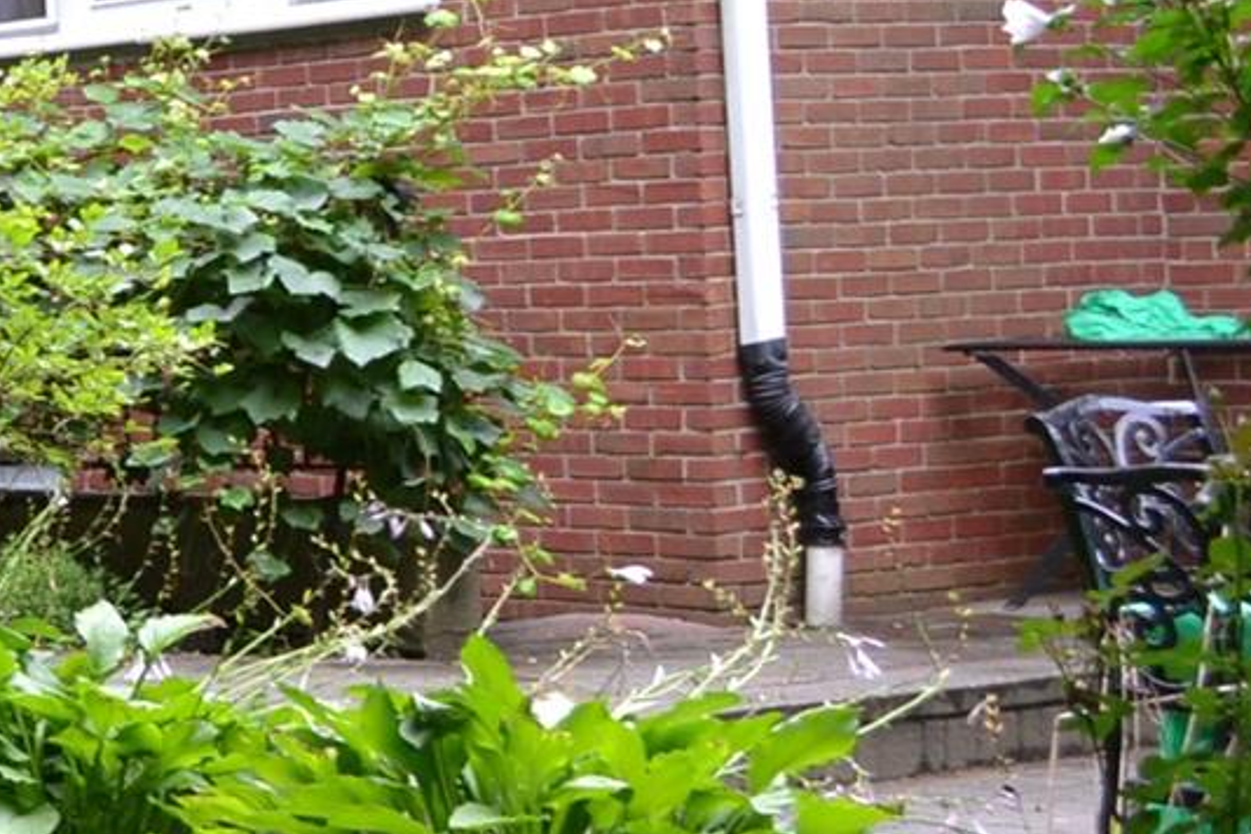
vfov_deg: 11.9
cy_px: 353
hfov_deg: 15.0
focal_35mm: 115
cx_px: -1113
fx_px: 3996
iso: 400
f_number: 5.6
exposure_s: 1/125
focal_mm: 20
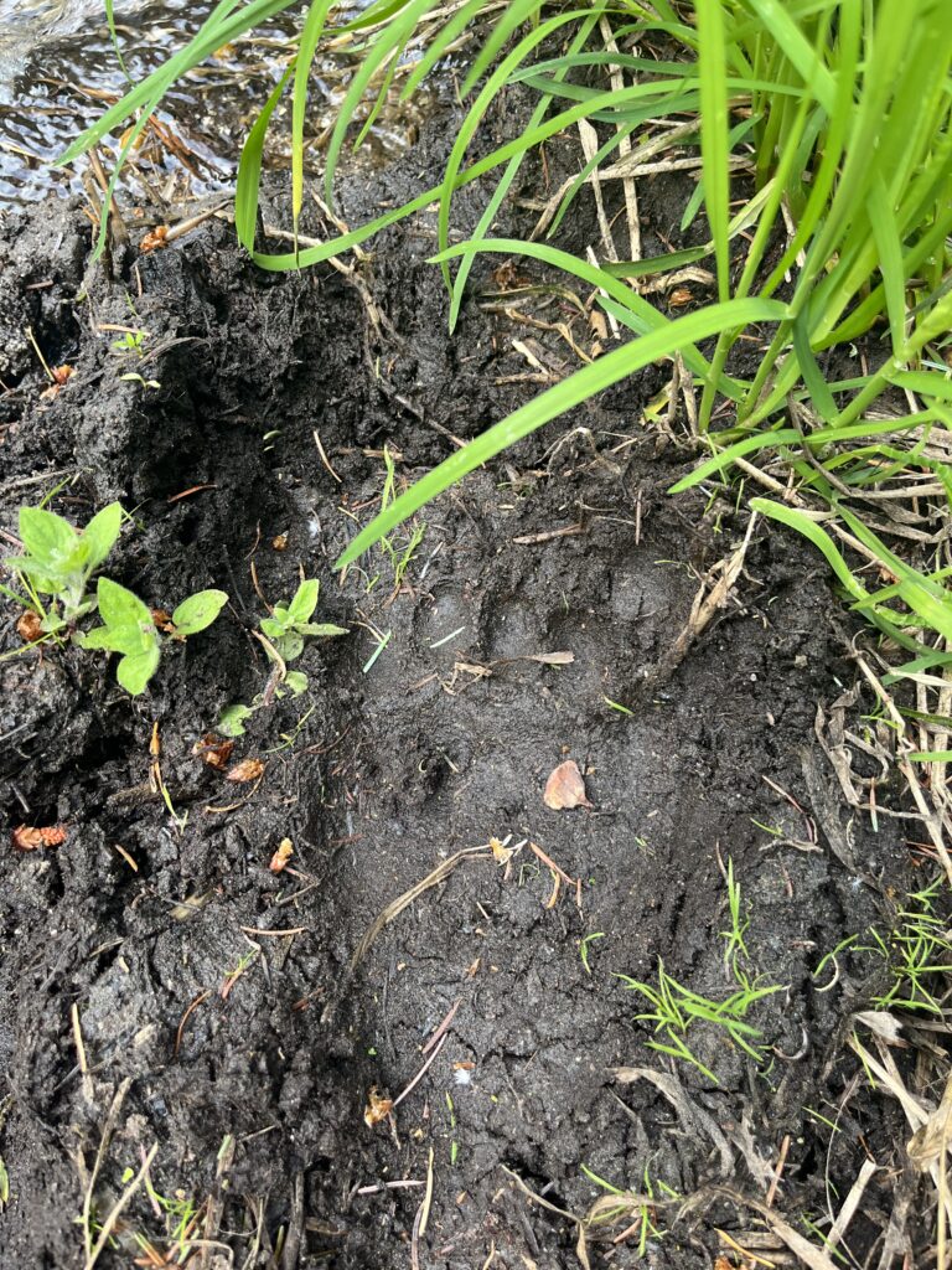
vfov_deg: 67.3
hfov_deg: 53.1
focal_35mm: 26
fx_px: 953
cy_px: 635
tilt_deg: -74.4
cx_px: 476
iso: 80
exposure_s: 1/121
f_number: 1.6
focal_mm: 5.1
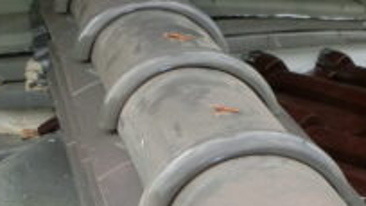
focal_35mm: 96
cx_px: 626
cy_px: 269
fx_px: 932
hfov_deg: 18.3
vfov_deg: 12.2
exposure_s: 1/400
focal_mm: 4.5
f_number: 3.5
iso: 80
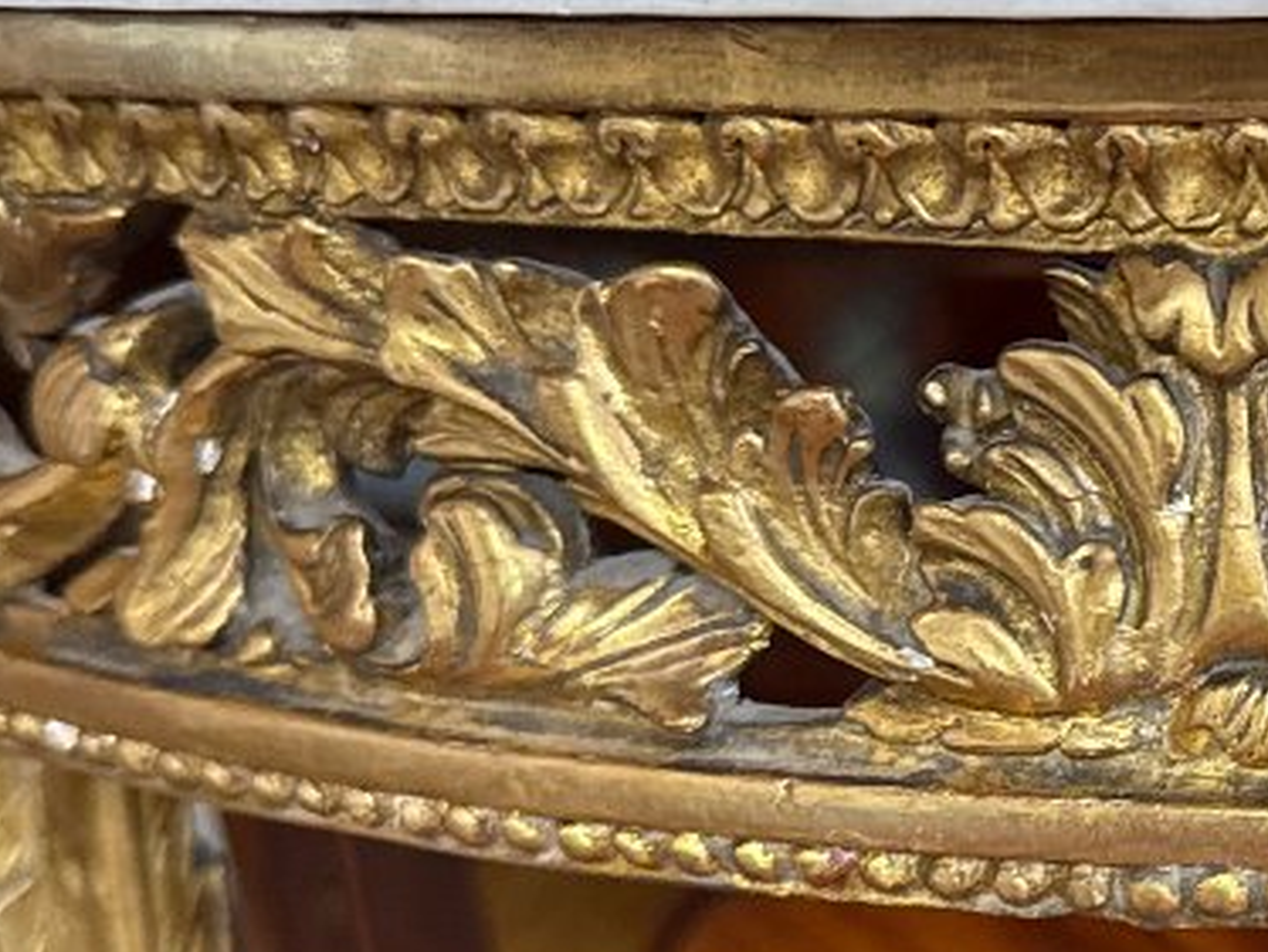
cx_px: 1414
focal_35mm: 77
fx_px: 2822
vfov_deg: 19.1
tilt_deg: -23.5
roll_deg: +3.8
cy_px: 620
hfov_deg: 23.7
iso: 320
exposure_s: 1/50
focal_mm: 6.76
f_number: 1.78
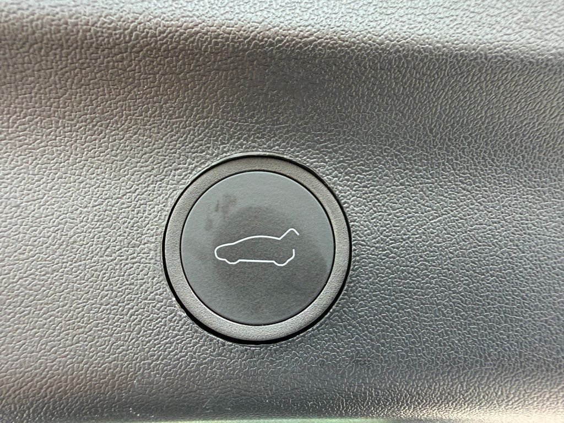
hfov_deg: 71.6
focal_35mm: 24
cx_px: 282
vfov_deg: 56.8
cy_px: 212
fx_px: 391
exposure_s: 1/54
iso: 64
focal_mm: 2.22
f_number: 2.2
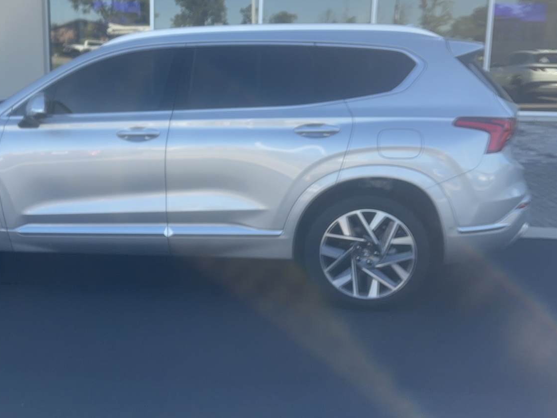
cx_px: 199
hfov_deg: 45.3
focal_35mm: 41
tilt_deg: -7.7
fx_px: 660
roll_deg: -0.2
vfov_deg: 35.0
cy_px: 166
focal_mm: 6.76
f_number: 1.78
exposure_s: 1/955
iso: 80
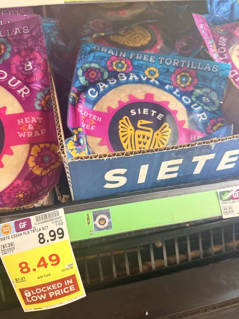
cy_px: 160
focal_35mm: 24
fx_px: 221
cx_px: 120
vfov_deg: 71.6
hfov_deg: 56.8
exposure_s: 1/60
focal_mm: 6.8
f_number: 1.8
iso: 320
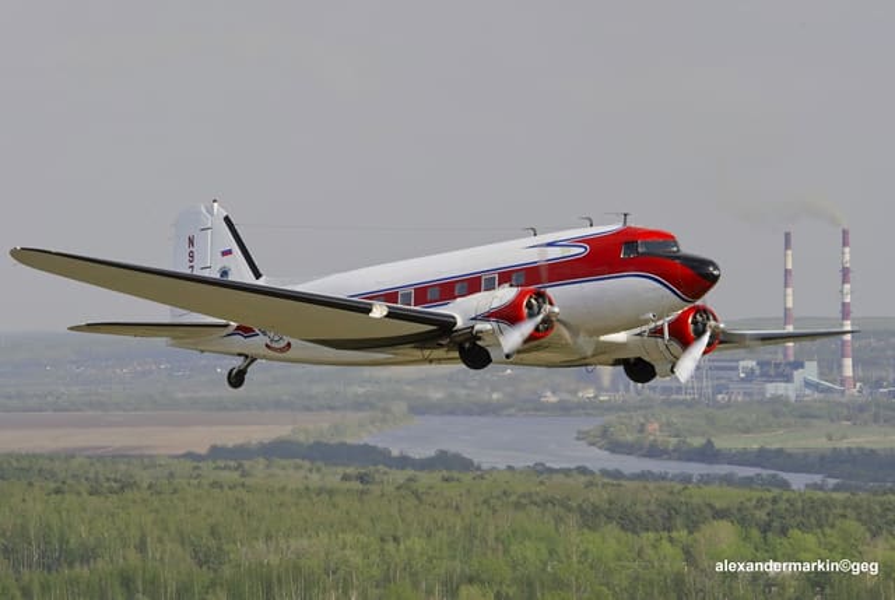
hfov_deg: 12.1
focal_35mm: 170
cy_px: 300
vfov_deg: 8.1
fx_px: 4233
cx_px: 448
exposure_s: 1/640
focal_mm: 170
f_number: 11
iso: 500
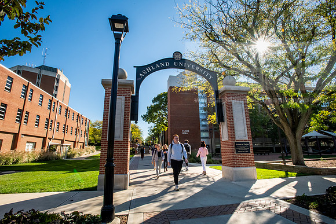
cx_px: 168
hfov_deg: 93.3
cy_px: 112
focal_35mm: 17
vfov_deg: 70.5
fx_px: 159
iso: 1000
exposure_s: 1/160
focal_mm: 17
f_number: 22
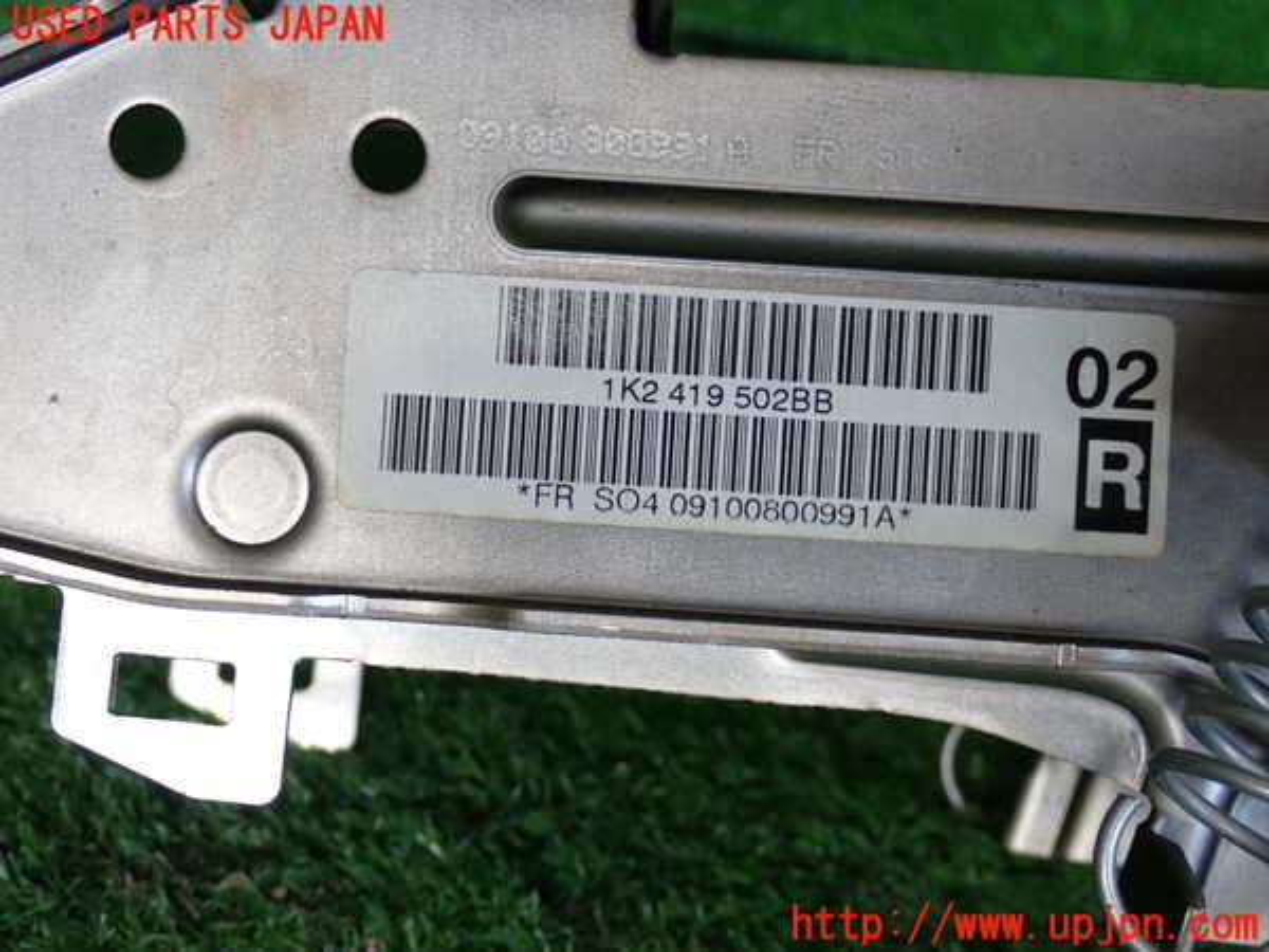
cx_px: 634
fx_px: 2273
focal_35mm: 62
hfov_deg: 31.2
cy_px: 476
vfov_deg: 23.7
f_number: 3.6
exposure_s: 1/60
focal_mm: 11.09
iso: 200
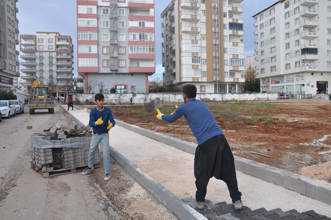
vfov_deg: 47.8
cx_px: 166
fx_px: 248
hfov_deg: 67.4
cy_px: 110
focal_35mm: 27
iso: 200
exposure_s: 1/200
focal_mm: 18
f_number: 7.1
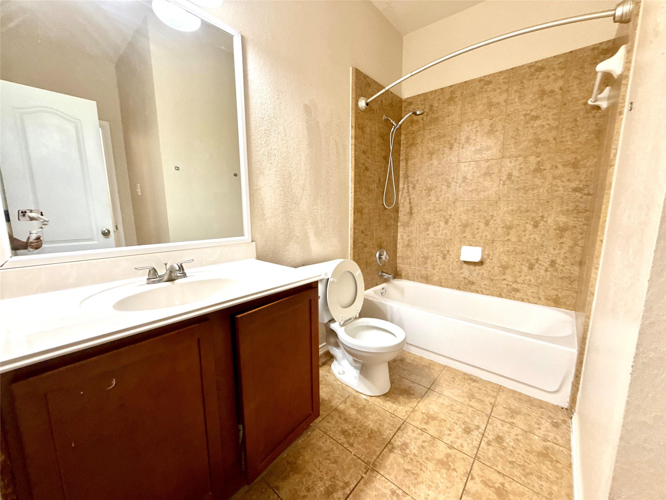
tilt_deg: -8.5
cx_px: 333
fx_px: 269
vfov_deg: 85.7
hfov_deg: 102.1
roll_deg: +0.1
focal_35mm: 14
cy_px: 250
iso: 320
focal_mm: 2.22
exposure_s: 1/60
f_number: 2.2
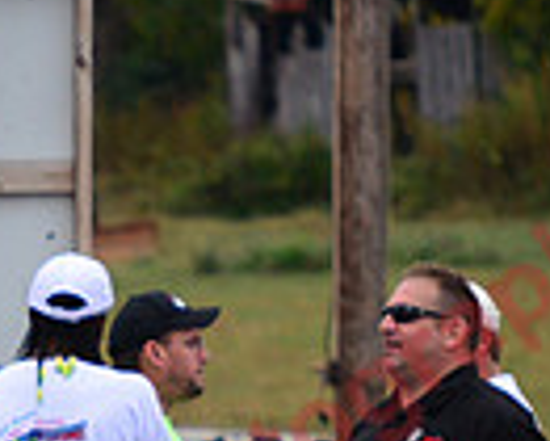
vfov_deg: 1.2
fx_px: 20297
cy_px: 571
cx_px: 147
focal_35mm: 1246
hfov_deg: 1.6
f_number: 6.3
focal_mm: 200
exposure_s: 1/2500
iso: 1000
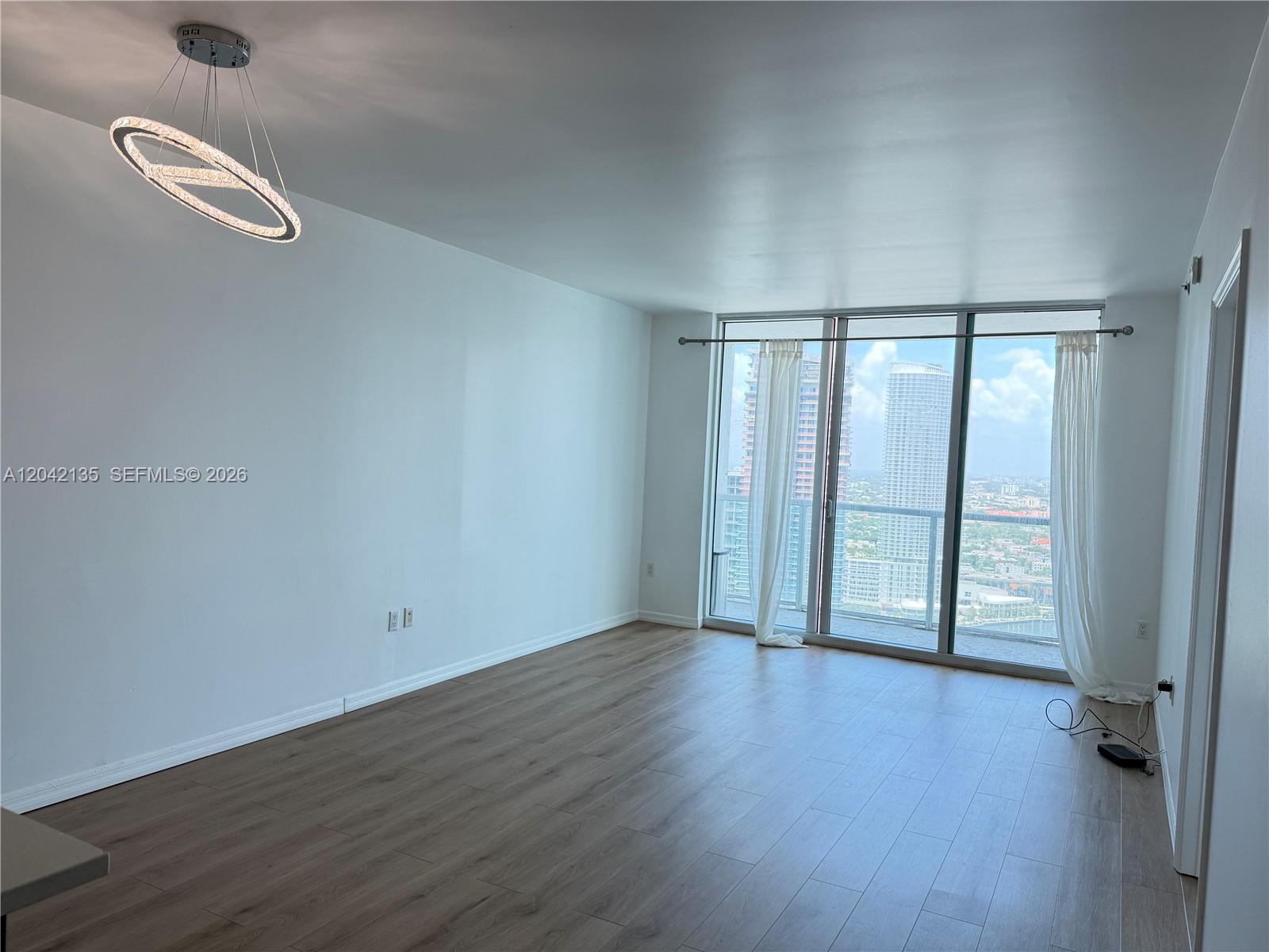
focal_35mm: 24
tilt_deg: -0.9
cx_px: 634
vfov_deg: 56.8
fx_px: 880
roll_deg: -2.5
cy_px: 476
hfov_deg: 71.6
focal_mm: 6.76
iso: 80
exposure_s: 1/234
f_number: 1.78
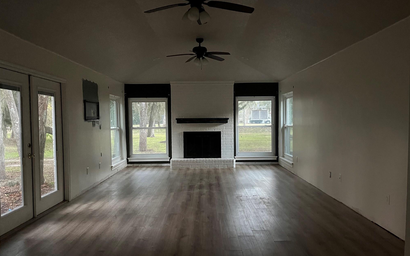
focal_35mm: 28
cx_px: 206
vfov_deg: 44.5
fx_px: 313
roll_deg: +0.8
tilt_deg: -3.4
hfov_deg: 66.5
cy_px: 133
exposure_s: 1/30
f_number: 1.6
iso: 640
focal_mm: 5.1
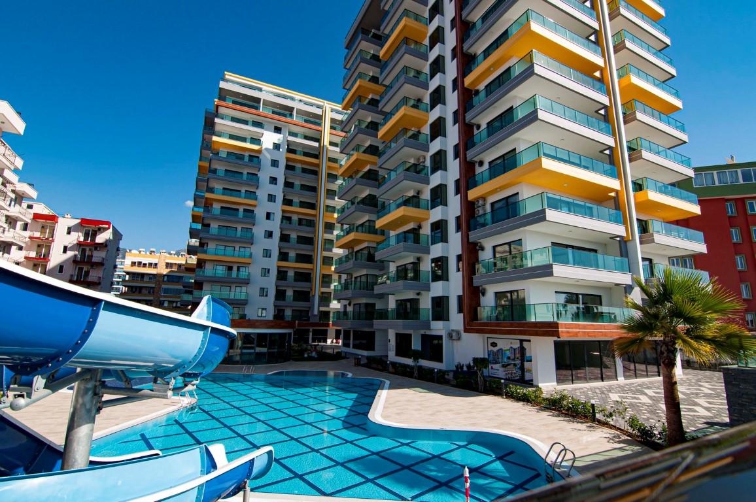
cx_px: 378
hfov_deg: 95.0
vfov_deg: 71.9
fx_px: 346
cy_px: 251
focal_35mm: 16
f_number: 10
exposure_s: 1/250
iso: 220
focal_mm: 11
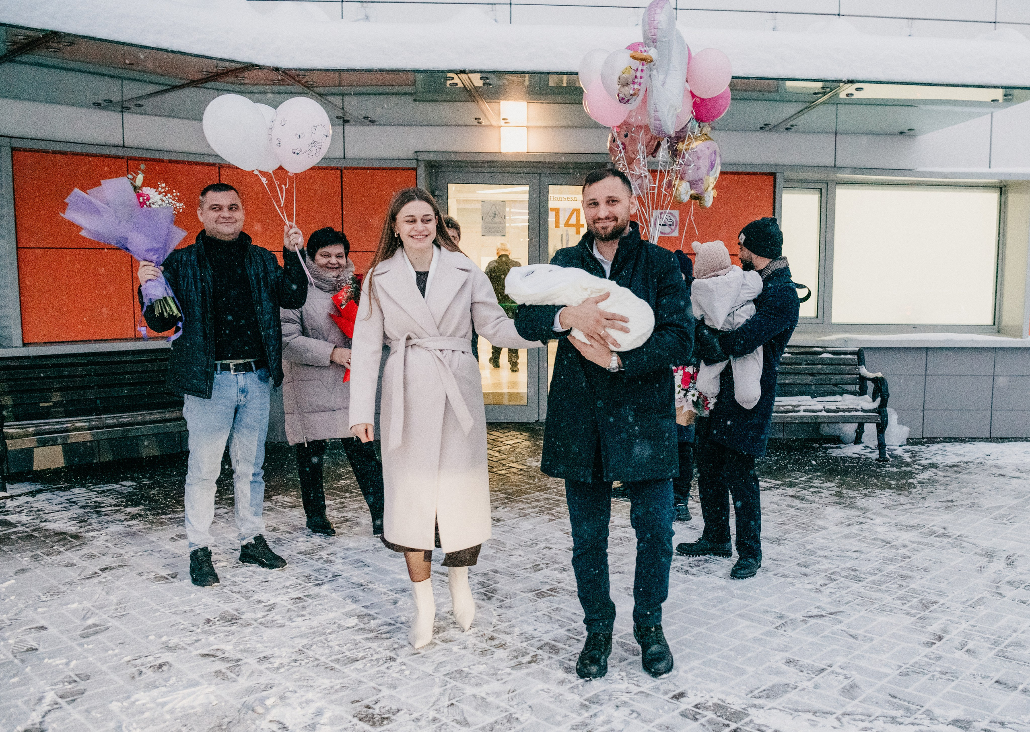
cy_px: 408
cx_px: 634
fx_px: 922
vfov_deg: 43.2
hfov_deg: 57.7
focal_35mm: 32
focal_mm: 24
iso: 2000
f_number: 3.5
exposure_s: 1/320
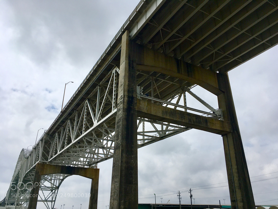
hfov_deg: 61.7
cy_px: 104
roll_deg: -0.1
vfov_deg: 48.2
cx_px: 139
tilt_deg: +24.4
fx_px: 233
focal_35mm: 29
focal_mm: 4.15
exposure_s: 1/3846
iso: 25
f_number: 2.2
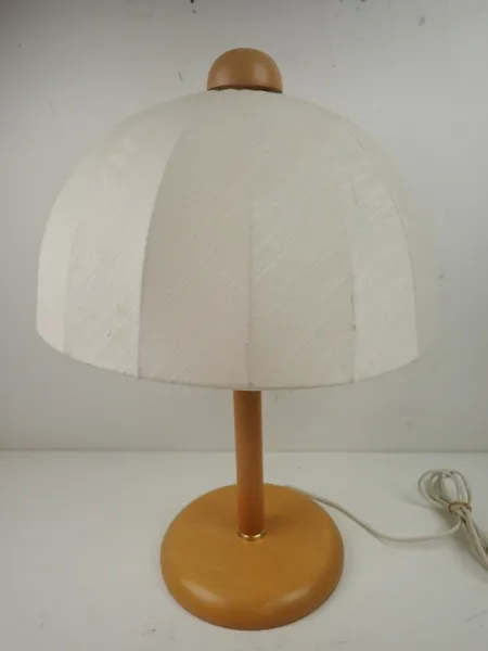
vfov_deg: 84.7
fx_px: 357
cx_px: 244
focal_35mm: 19
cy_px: 326
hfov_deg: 68.7
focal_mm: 3.33
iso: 100
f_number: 2
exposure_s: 1/200
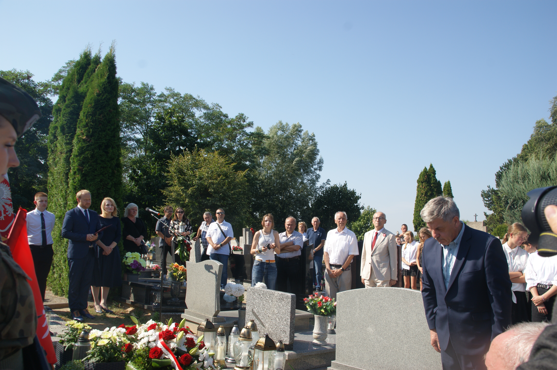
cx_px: 278
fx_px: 510
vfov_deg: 39.9
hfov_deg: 57.3
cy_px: 185
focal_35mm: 33
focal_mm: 22
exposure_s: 1/125
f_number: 10
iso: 100
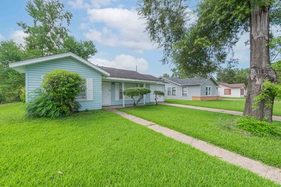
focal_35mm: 14
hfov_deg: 104.3
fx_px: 109
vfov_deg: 81.2
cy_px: 94
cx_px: 140
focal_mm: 14
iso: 400
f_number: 14
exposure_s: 1/80
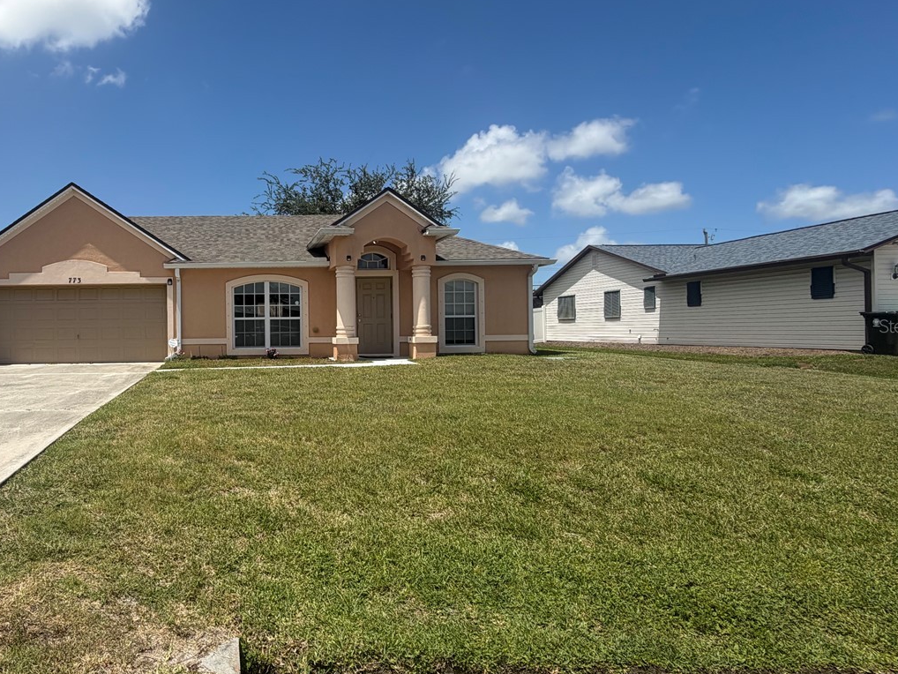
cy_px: 326
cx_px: 257
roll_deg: +1.9
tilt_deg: -0.8
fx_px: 571
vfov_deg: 61.1
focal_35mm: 22
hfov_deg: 72.5
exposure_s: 1/1235
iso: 20
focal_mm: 2.22
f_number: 2.2
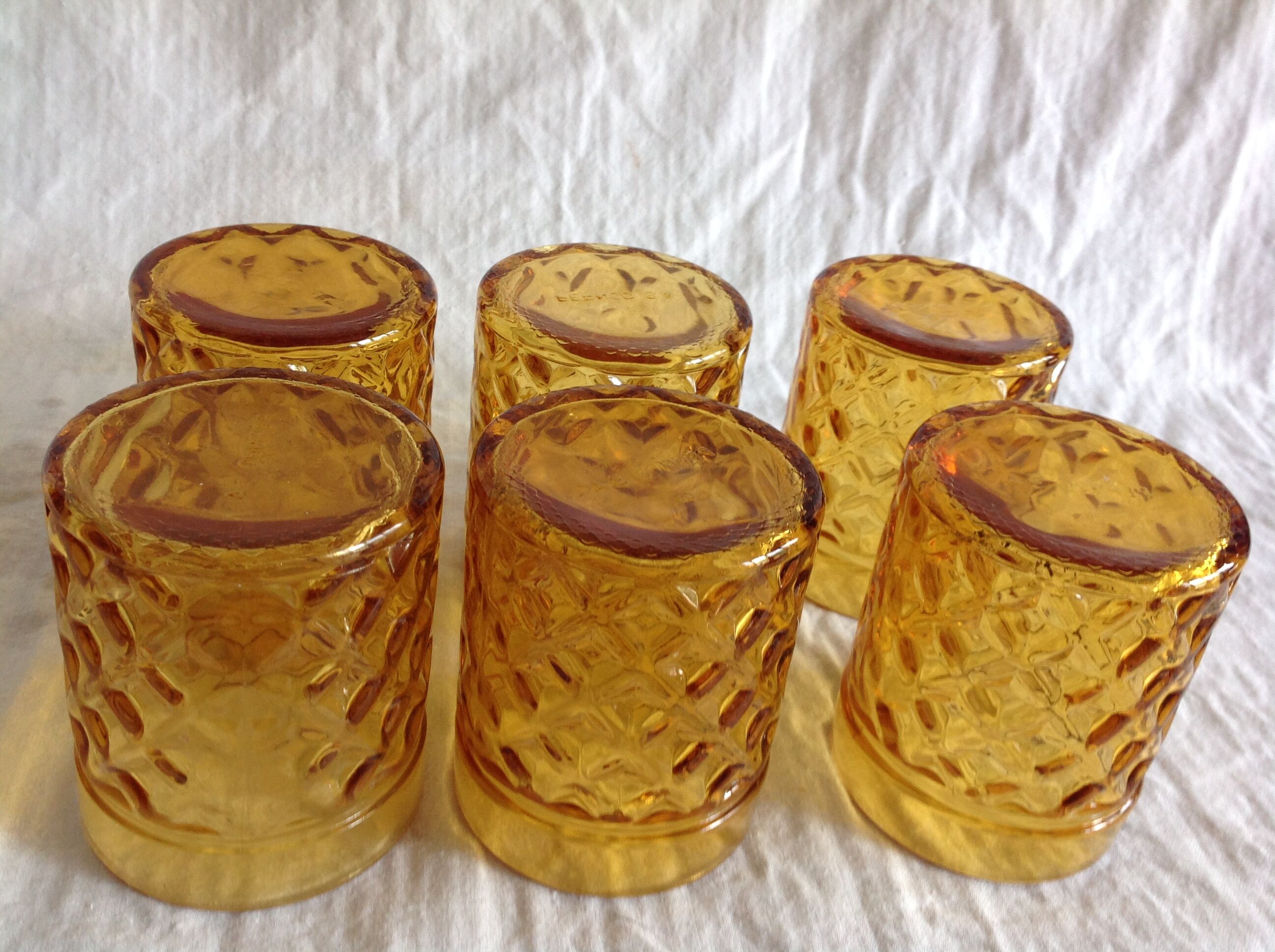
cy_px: 476
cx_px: 638
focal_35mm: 35
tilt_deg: -32.1
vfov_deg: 40.6
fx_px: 1287
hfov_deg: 52.7
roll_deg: -8.4
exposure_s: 1/30
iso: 64
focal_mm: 4.28
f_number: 2.4
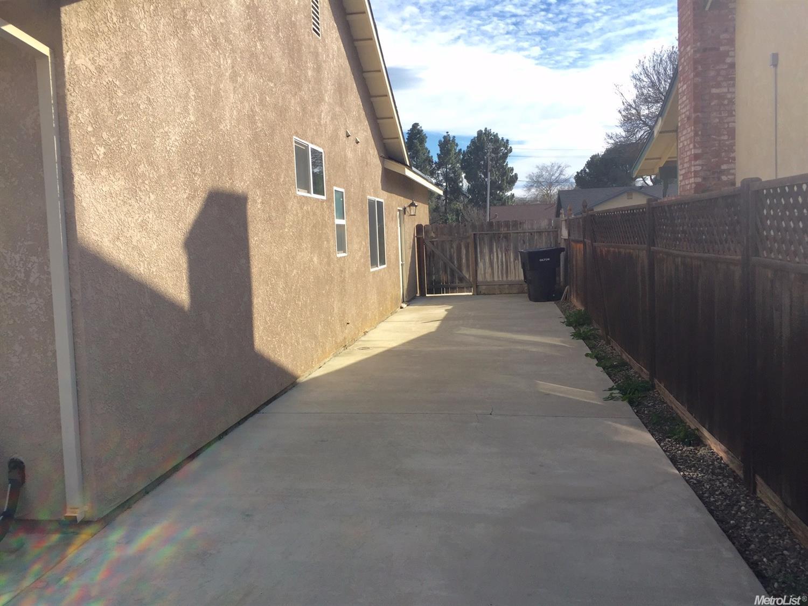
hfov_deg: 61.7
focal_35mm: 29
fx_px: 677
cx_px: 404
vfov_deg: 48.2
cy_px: 303
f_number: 2.2
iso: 32
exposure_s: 1/1412
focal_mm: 4.15
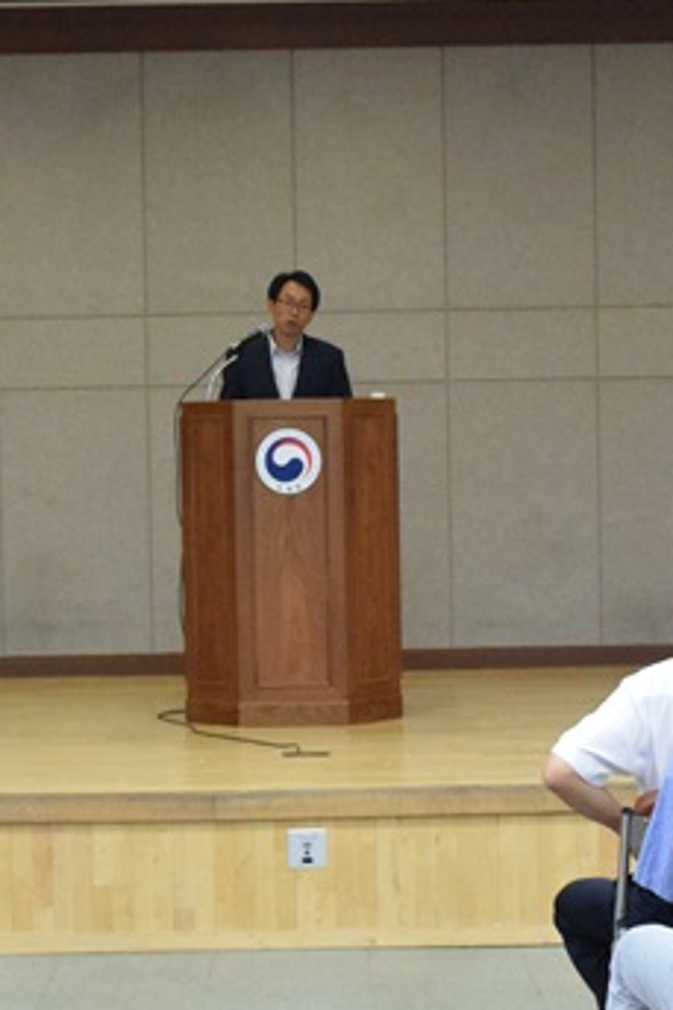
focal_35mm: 87
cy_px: 574
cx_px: 300
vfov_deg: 23.4
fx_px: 2444
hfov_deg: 15.7
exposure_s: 1/80
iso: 6400
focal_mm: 27
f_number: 9
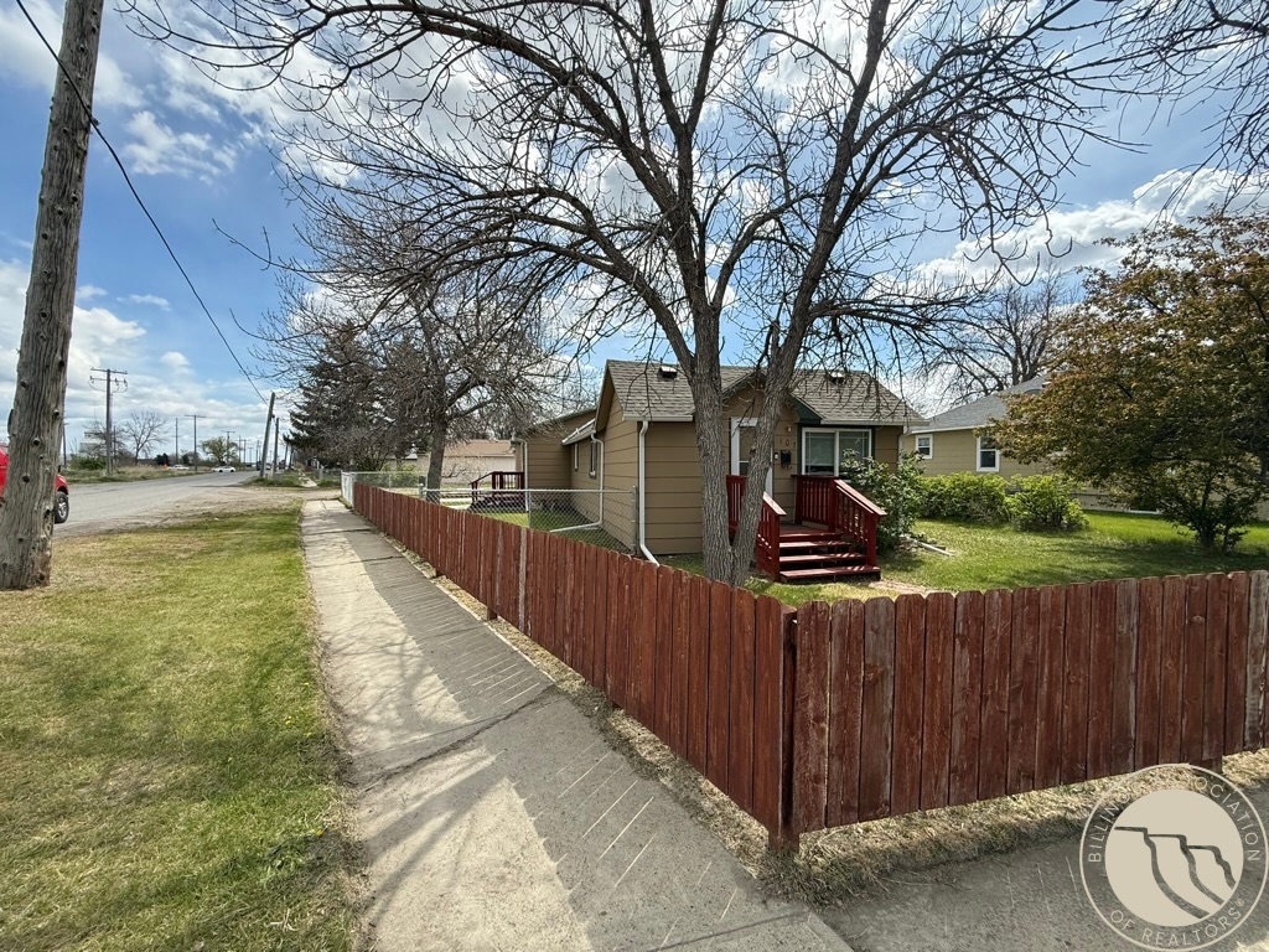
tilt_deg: -0.9
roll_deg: +0.0
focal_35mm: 14
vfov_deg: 85.7
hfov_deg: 102.1
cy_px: 476
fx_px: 513
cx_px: 634
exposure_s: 1/1745
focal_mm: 2.22
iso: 64
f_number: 2.2
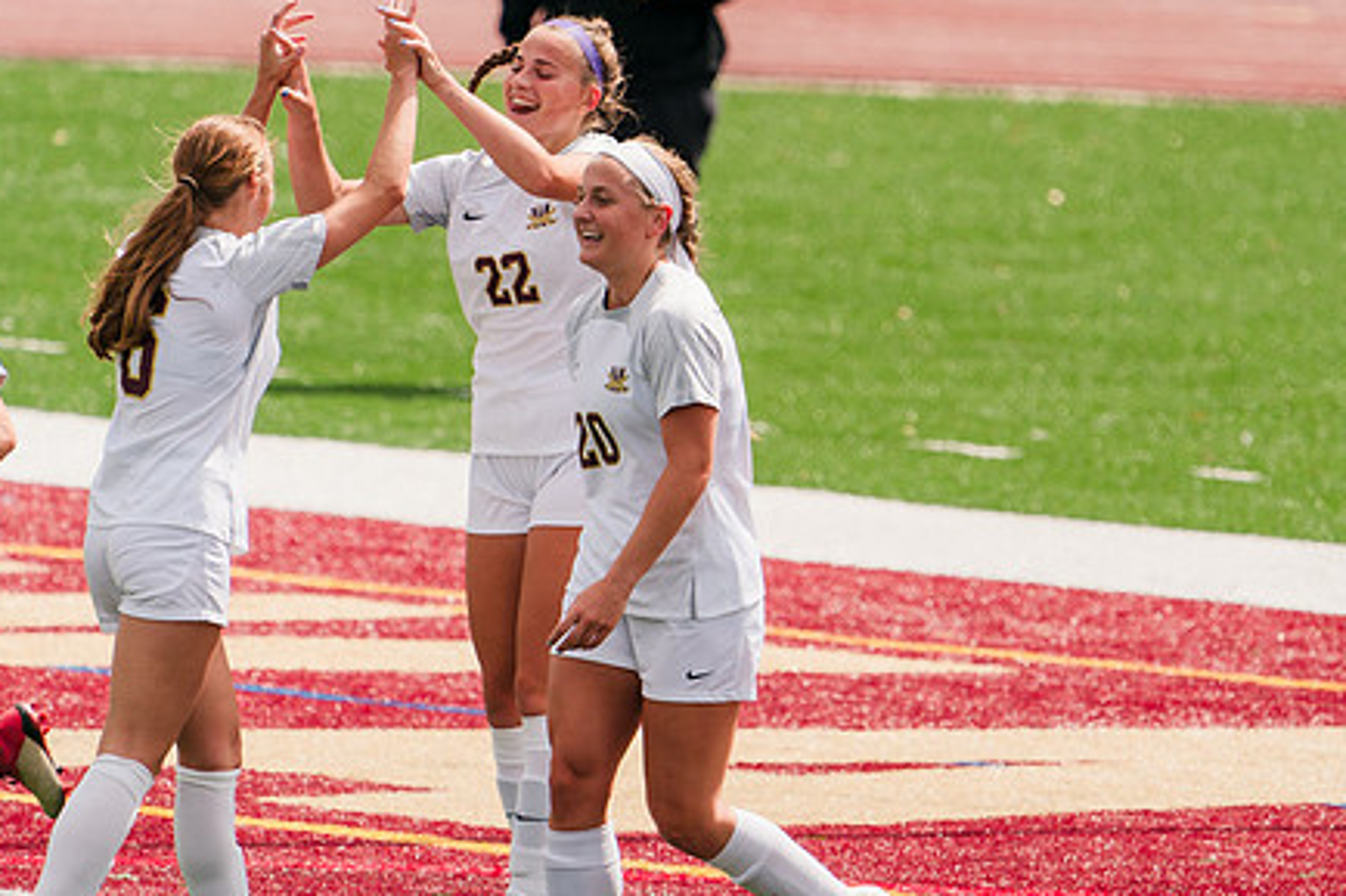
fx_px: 36513
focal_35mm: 977
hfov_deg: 2.1
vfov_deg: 1.4
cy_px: 386
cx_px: 729
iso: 320
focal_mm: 600
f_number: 6.3
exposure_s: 1/1600
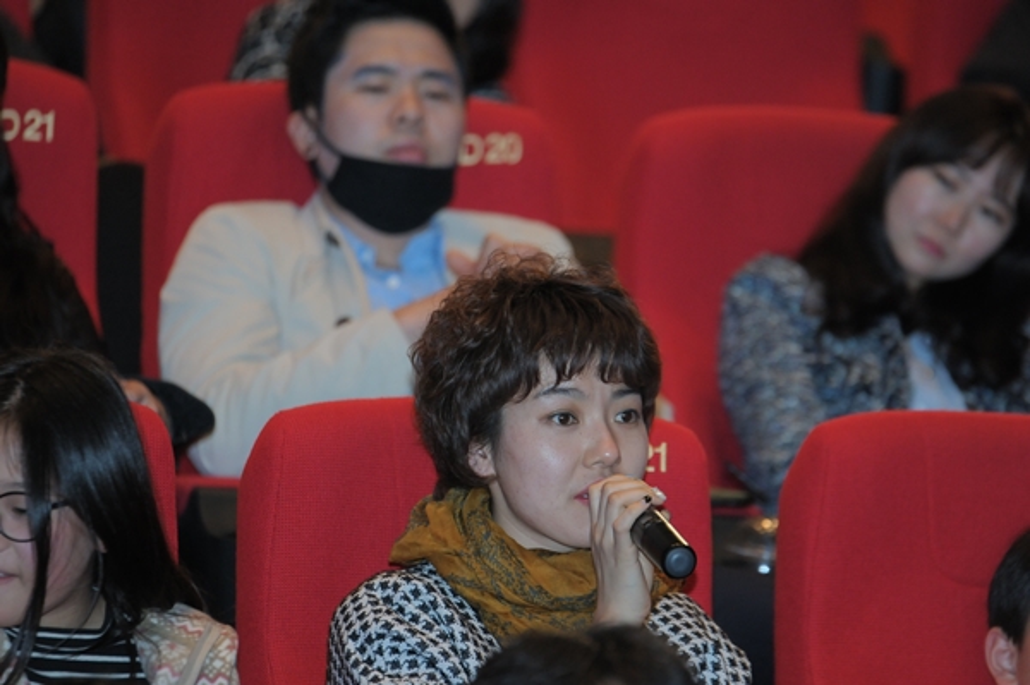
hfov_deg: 6.9
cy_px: 342
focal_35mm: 300
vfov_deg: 4.6
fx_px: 8576
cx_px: 515
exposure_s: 1/125
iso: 800
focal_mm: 200
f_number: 2.8
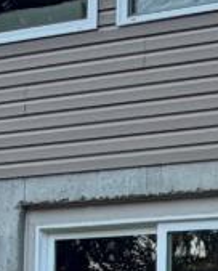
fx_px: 972
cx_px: 297
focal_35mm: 121
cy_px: 371
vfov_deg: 15.0
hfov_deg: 12.3
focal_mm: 2.22
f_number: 2.2
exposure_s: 1/442
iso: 64
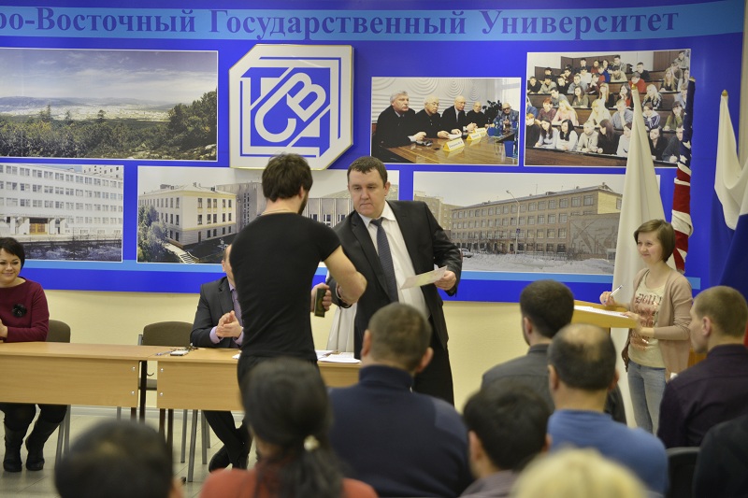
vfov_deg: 19.4
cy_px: 249
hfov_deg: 28.8
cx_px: 374
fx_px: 1454
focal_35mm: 70
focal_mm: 70
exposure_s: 1/125
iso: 640
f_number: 2.8
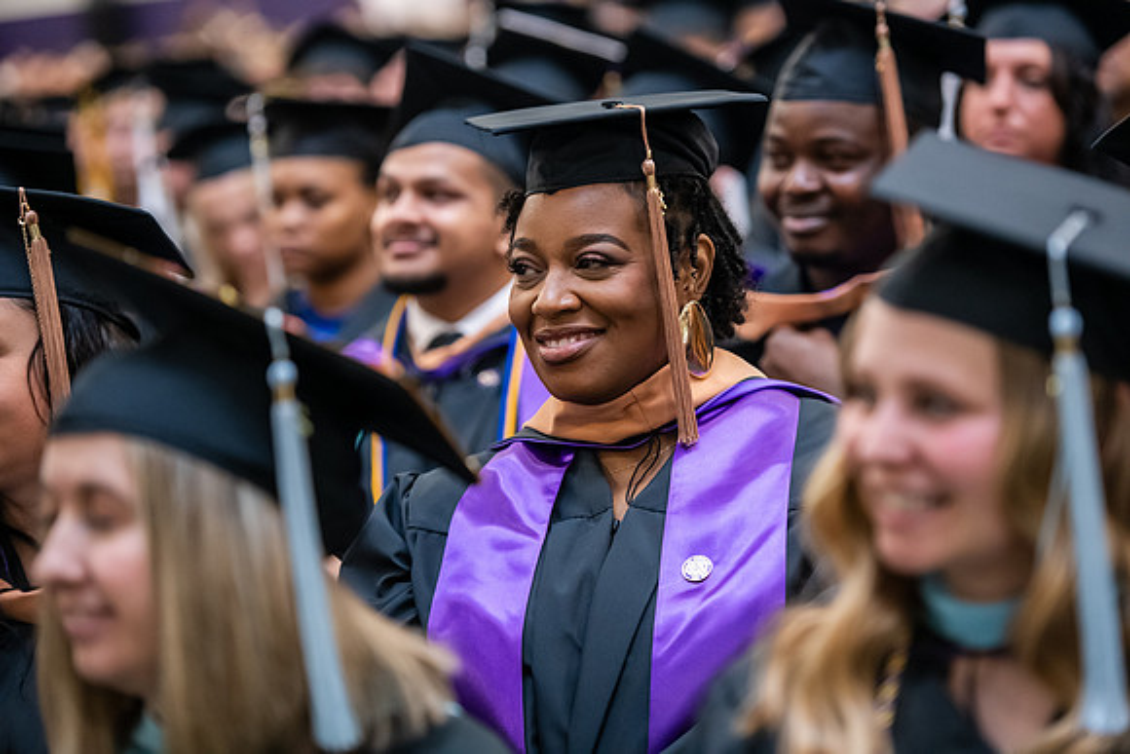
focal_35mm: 125
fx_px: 3924
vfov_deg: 11.0
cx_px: 565
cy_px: 377
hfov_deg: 16.4
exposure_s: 1/200
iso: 3200
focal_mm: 125
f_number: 3.2
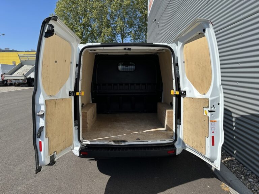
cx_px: 130
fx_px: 180
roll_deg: +0.2
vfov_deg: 56.8
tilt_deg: -6.2
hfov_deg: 71.6
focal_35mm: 24
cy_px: 97
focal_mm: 6.86
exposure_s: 1/5000
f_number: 1.78
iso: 80
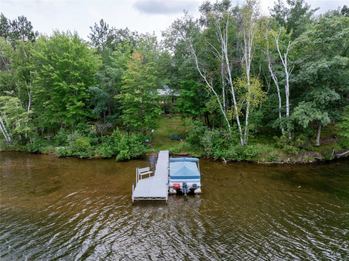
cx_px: 174
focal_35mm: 24
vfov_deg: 56.7
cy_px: 130
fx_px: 242
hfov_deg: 71.6
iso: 100
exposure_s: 1/120
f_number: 5
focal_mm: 12.29
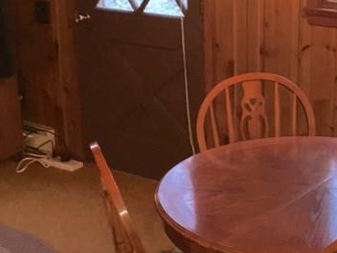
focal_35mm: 85
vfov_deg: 17.4
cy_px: 98
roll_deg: +0.5
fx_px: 828
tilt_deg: -14.6
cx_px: 238
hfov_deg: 22.9
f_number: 2.2
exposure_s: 1/17
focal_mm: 4.15
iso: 80
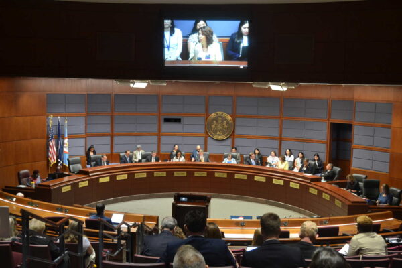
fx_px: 486
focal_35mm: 44
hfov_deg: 45.0
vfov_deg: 30.8
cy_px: 134
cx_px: 201
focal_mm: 29
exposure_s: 1/15
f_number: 4.5
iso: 720
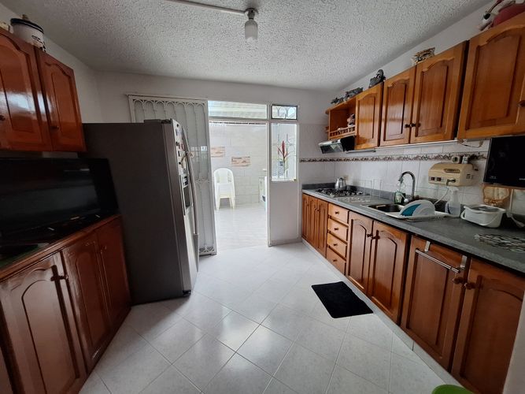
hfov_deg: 106.2
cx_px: 262
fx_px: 197
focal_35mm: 13
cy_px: 197
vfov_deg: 89.9
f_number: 2.2
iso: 100
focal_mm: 1.74
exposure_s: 1/40
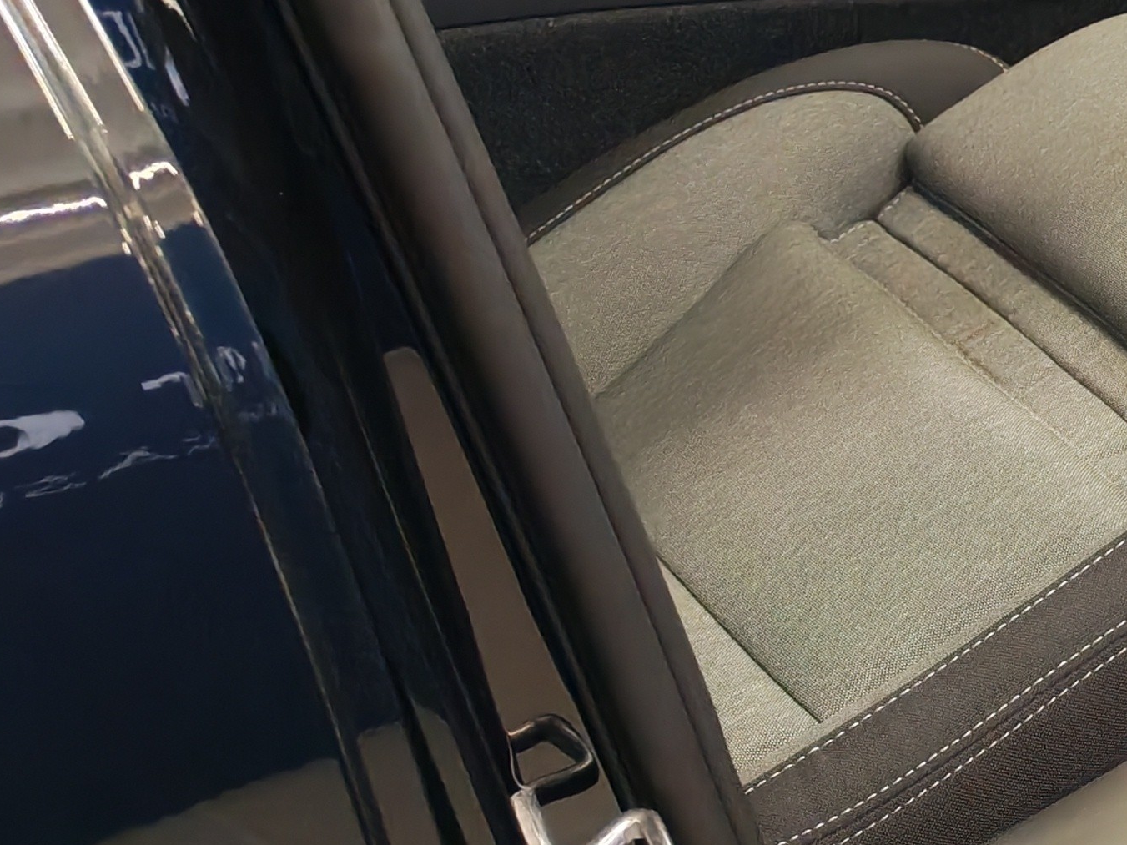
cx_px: 1578
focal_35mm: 97
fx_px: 3158
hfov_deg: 18.4
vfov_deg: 14.9
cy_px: -67
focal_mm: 6.12
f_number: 1.9
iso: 773
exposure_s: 1/100
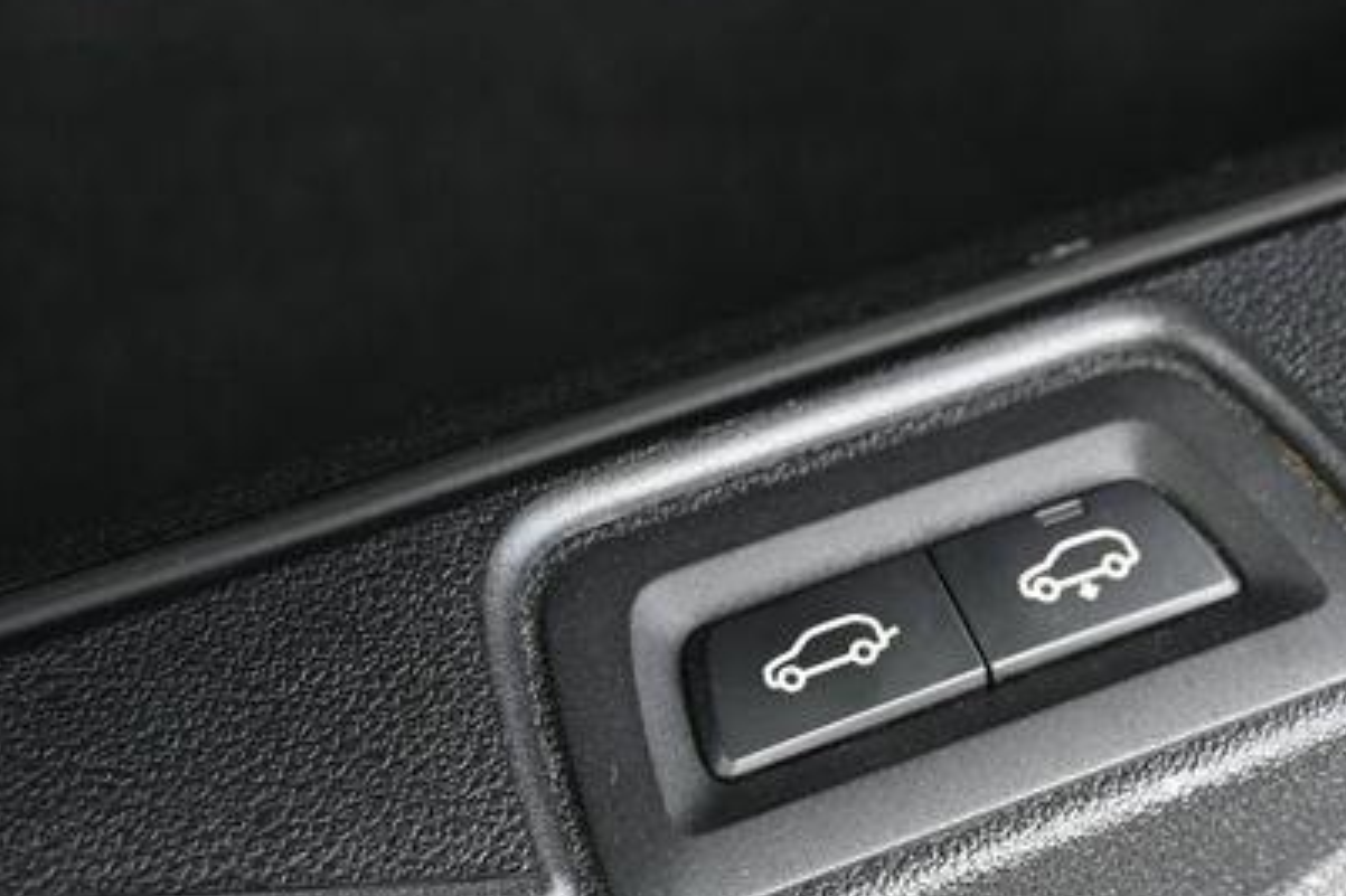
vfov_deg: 18.0
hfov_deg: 26.7
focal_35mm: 75
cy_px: 668
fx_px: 2818
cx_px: 936
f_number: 5
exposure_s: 1/250
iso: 400
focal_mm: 31.5
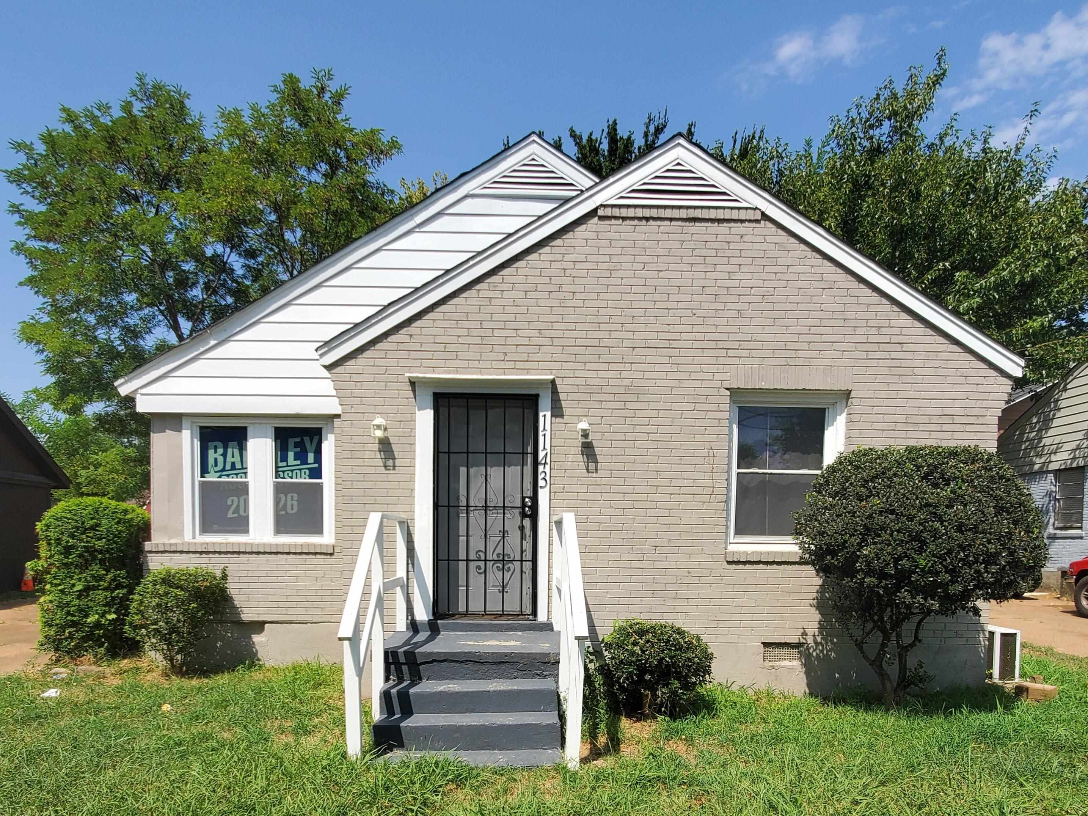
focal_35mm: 13
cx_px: 544
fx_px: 409
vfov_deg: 89.9
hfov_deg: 106.2
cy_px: 408
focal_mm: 1.8
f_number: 2.2
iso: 50
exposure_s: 1/1111
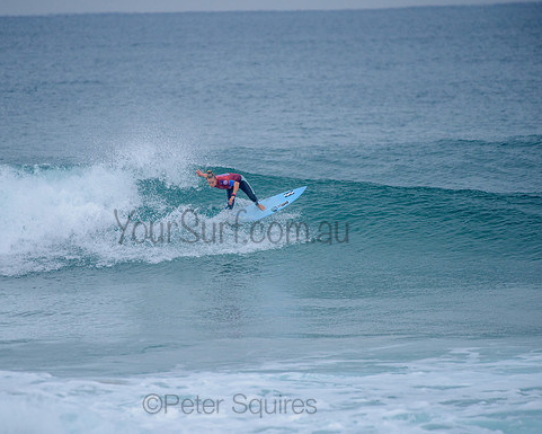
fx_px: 9081
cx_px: 230
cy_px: 217
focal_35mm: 566
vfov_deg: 2.7
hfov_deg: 3.4
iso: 500
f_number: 5.6
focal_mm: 500
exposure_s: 1/2000
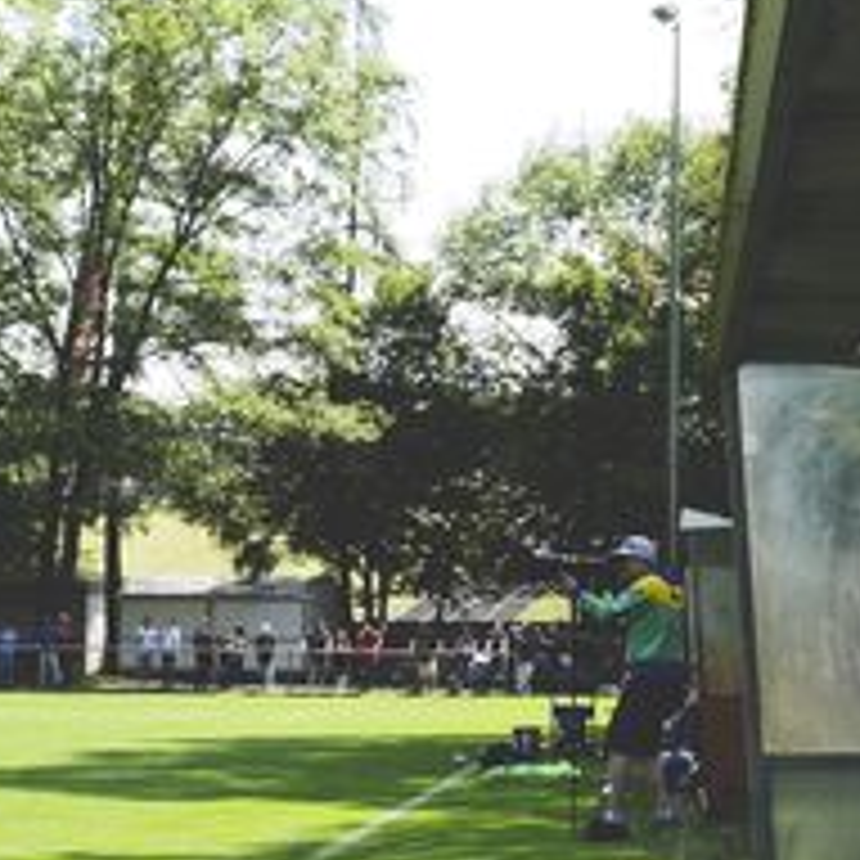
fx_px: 2670
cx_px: 720
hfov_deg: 18.1
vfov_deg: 18.2
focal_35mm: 95
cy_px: 615
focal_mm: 16
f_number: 6.3
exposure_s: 1/320
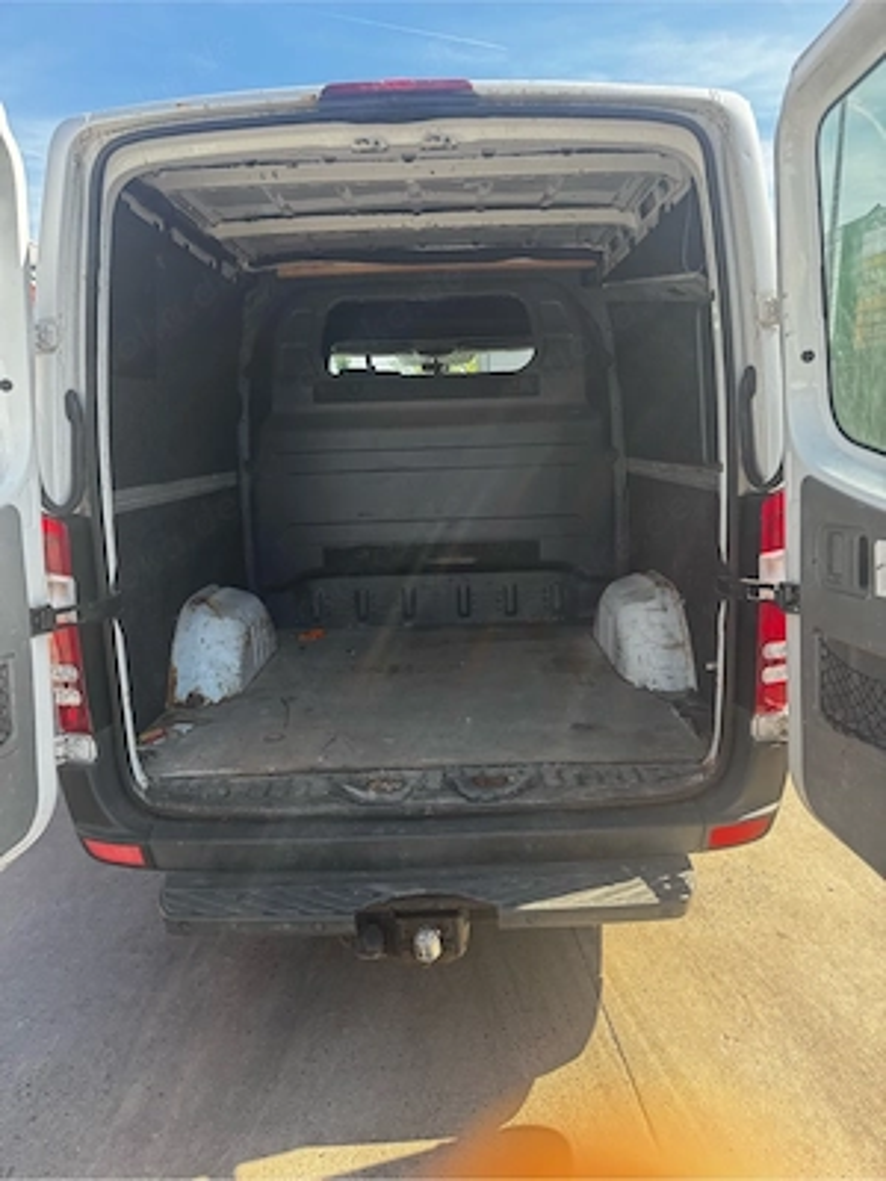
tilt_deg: -9.9
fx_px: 819
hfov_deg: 56.8
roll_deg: -0.9
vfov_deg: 71.6
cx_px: 443
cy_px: 590
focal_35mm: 24
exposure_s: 1/582
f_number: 1.78
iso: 80
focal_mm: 6.76
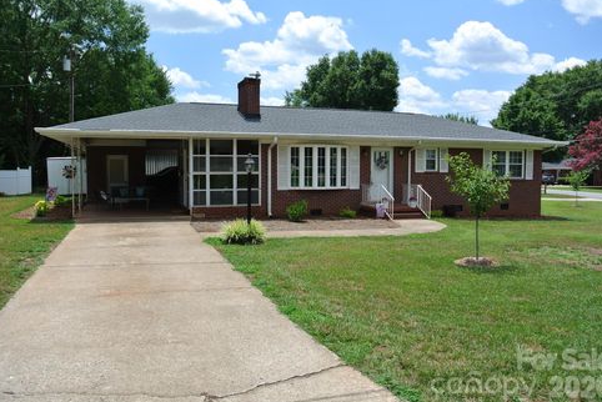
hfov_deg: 65.4
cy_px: 200
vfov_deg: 46.5
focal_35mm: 28
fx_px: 468
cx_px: 302
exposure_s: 1/800
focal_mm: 10
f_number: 5
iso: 100
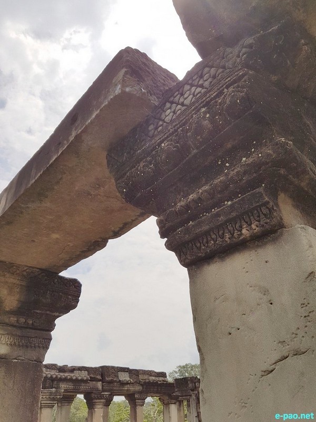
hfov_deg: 53.1
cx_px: 158
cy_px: 211
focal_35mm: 26
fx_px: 316
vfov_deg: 67.3
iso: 40
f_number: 1.7
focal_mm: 4.2
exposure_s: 1/6272
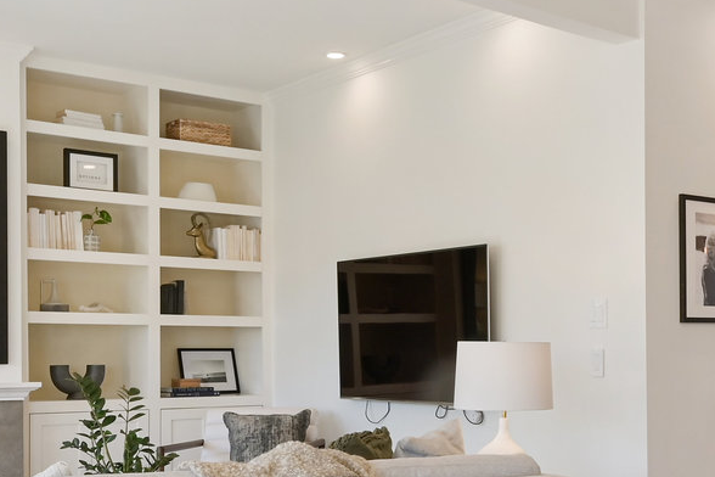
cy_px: 422
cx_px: 561
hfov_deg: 36.6
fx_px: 1047
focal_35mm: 53
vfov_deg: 25.0
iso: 400
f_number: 11
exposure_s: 1/40
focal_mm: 15.5
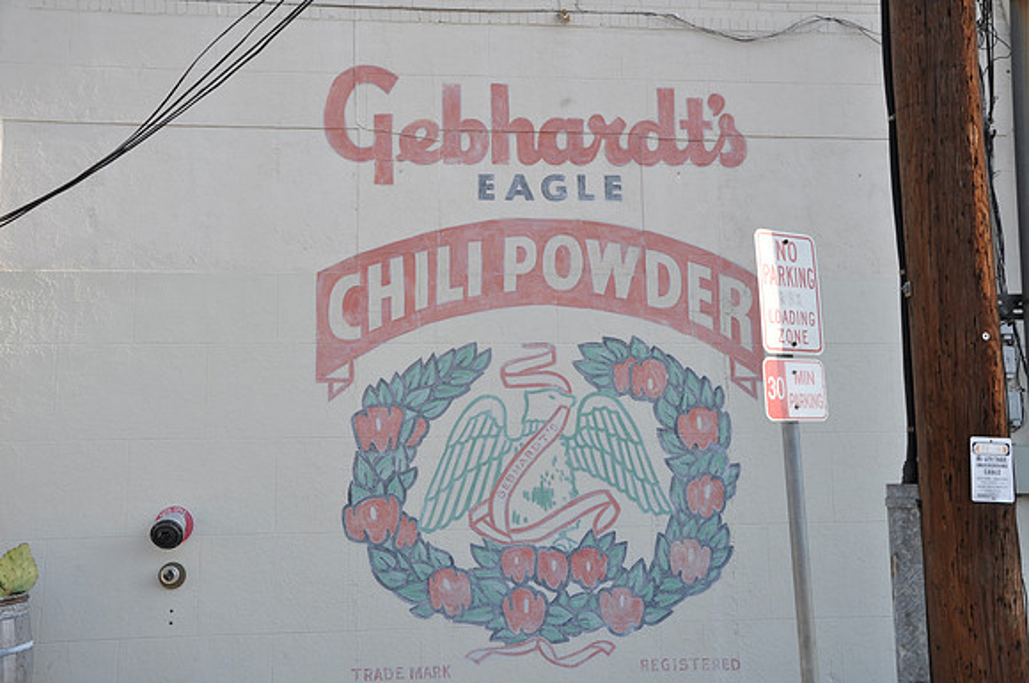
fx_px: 1070
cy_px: 342
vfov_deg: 35.4
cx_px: 514
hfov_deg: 51.3
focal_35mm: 38
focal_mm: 25
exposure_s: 1/50
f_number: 7.1
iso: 200
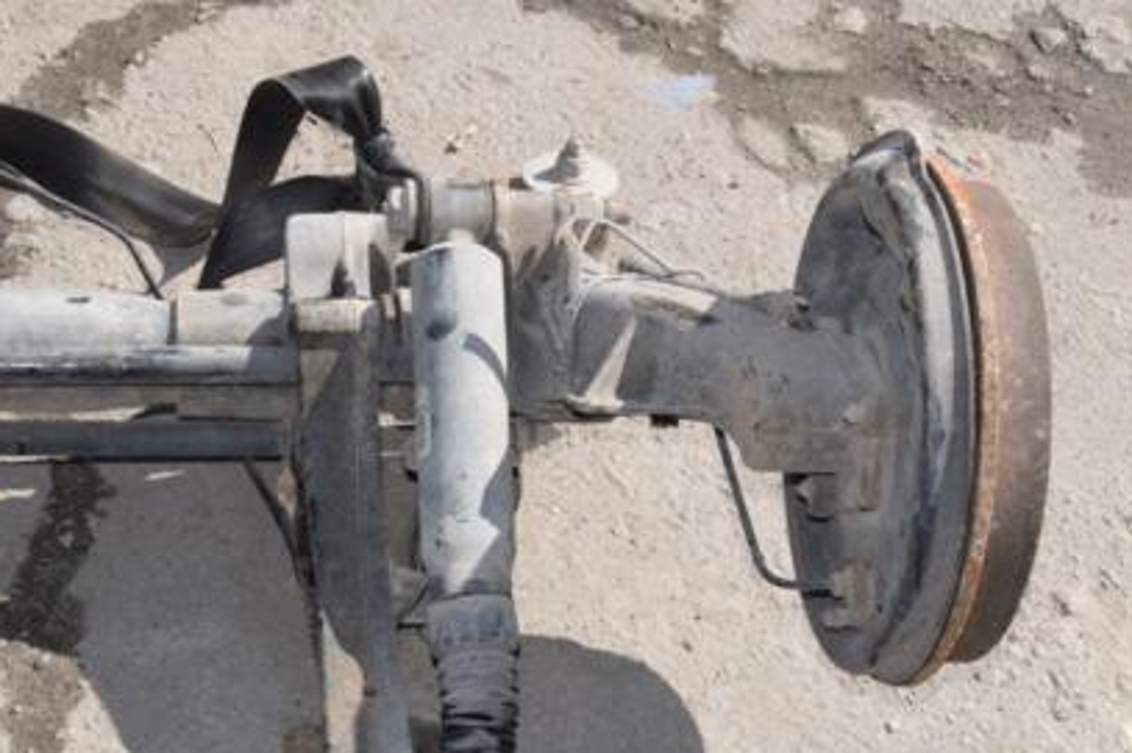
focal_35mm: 84
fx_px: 2640
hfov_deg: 24.1
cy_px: 445
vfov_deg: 16.2
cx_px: 712
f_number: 22
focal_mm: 38
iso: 800
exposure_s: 1/200
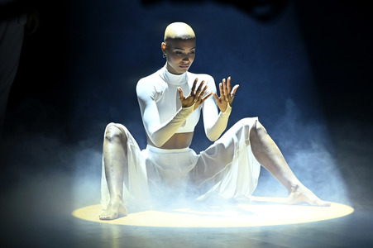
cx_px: 186
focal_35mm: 200
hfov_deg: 10.3
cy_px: 124
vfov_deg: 6.9
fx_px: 2071
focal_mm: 200
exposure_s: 1/320
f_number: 3.5
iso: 1000
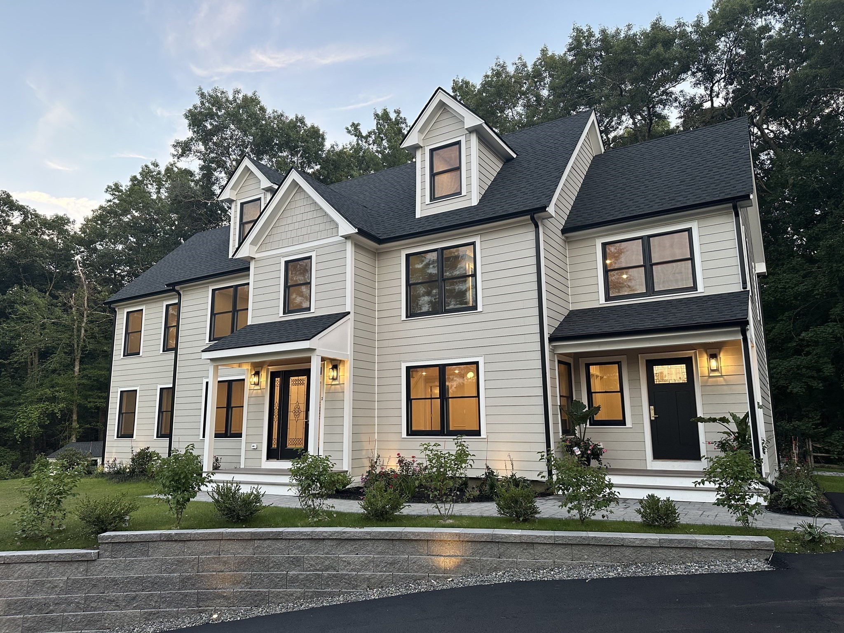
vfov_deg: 56.8
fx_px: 585
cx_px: 422
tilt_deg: +10.3
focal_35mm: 24
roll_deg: +0.4
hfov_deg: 71.6
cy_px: 316
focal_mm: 6.86
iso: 160
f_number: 1.78
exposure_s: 1/120
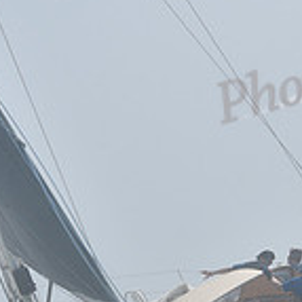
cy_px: 208
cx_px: 110
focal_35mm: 241
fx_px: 2379
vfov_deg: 7.3
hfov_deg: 7.3
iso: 320
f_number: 11
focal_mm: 70
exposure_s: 1/800
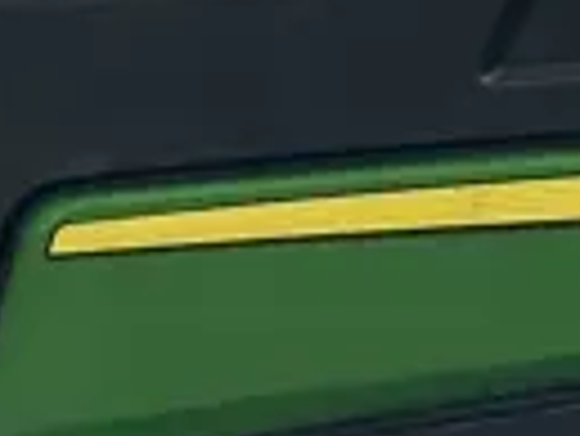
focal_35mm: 178
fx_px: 2985
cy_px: 144
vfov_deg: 8.4
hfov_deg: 10.6
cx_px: 922
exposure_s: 1/60
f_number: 1.78
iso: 200
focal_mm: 6.86
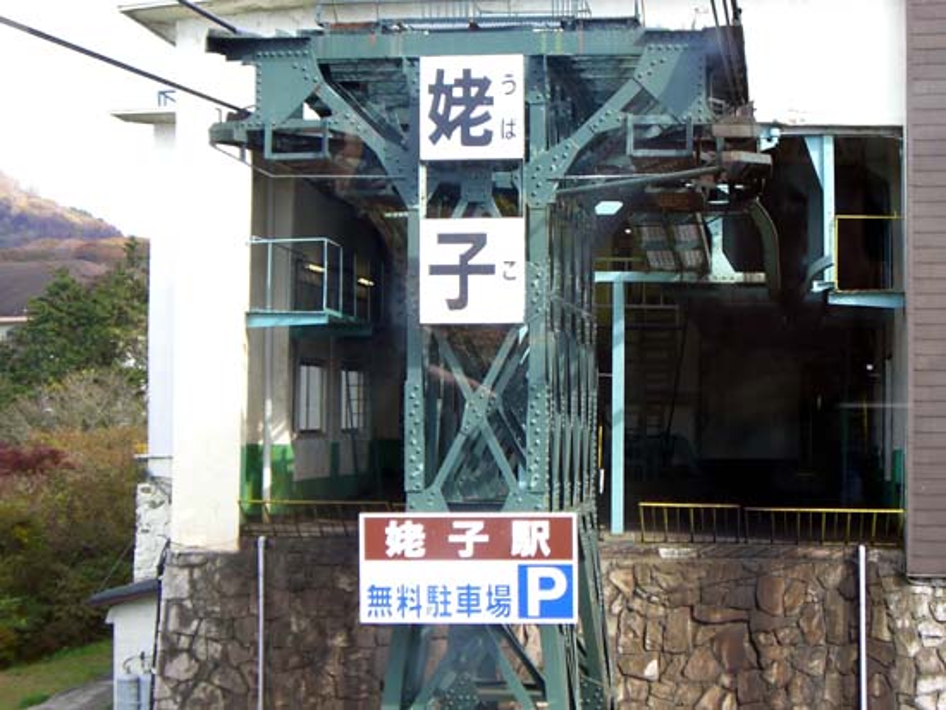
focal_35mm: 79
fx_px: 2160
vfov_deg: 18.7
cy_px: 355
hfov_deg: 24.7
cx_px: 473
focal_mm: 12.8
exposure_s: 1/125
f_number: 4.1
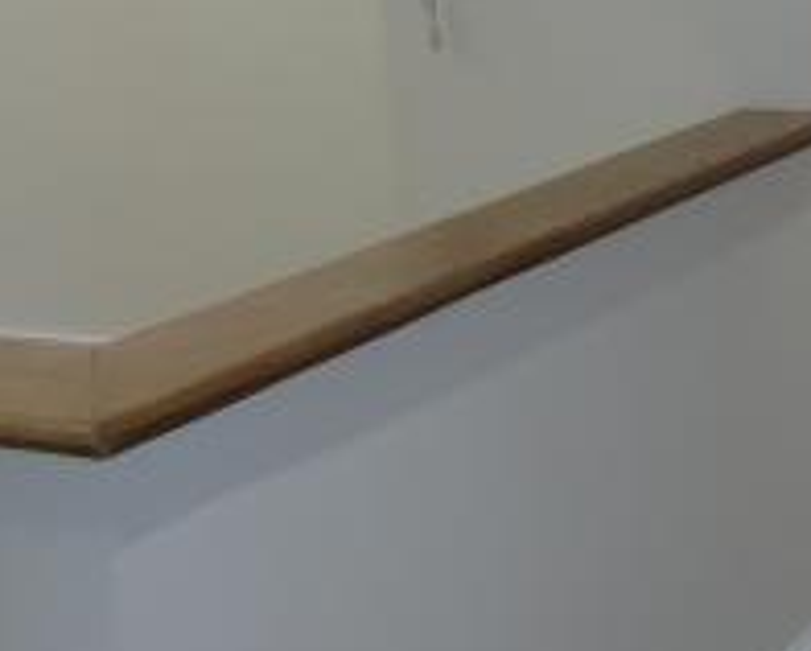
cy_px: 21
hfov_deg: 22.9
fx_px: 1826
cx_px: 980
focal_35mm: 76
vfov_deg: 19.7
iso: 100
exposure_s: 1/60
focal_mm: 4.3
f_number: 3.2
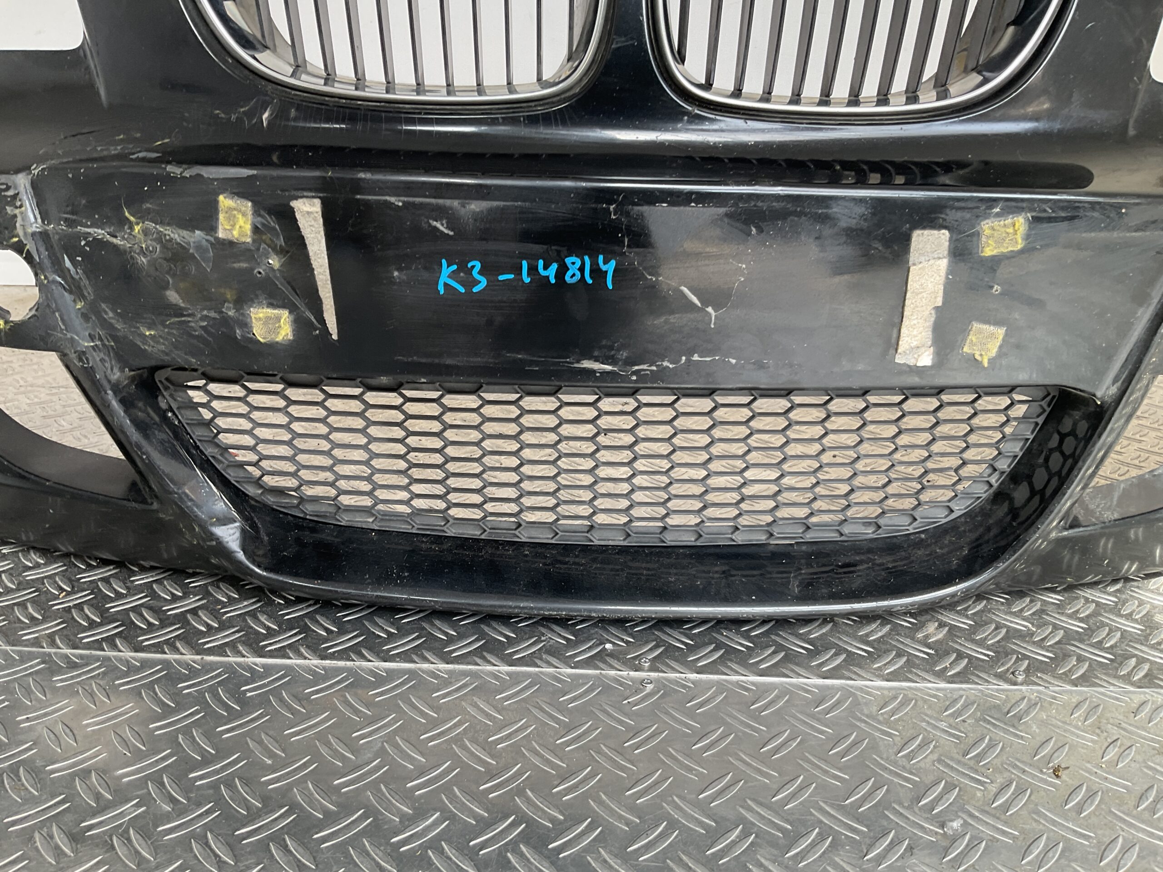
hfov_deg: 61.7
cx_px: 582
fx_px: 974
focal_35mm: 29
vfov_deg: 48.2
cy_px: 436
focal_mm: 3
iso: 25
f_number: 1.8
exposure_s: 1/100
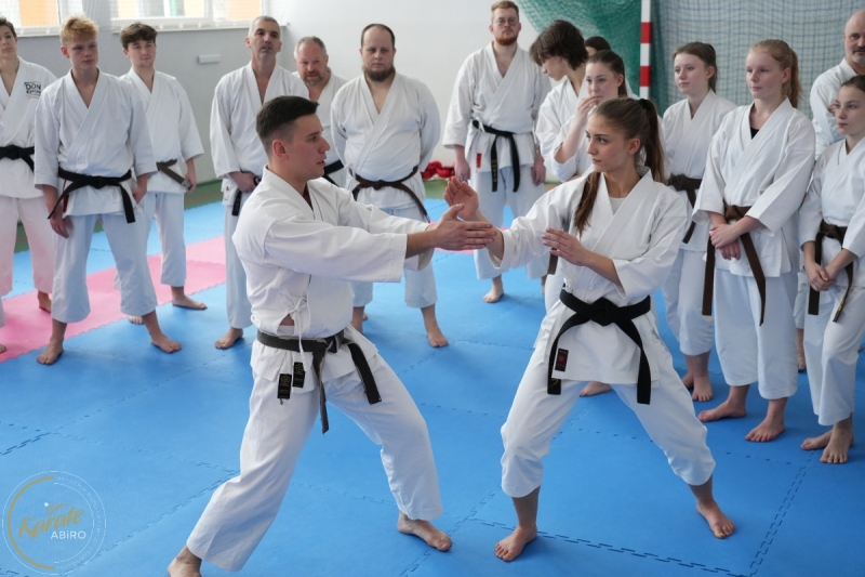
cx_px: 432
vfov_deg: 30.5
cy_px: 288
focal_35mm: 44
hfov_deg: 44.5
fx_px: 1057
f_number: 4
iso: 3200
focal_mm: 44
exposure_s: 1/640
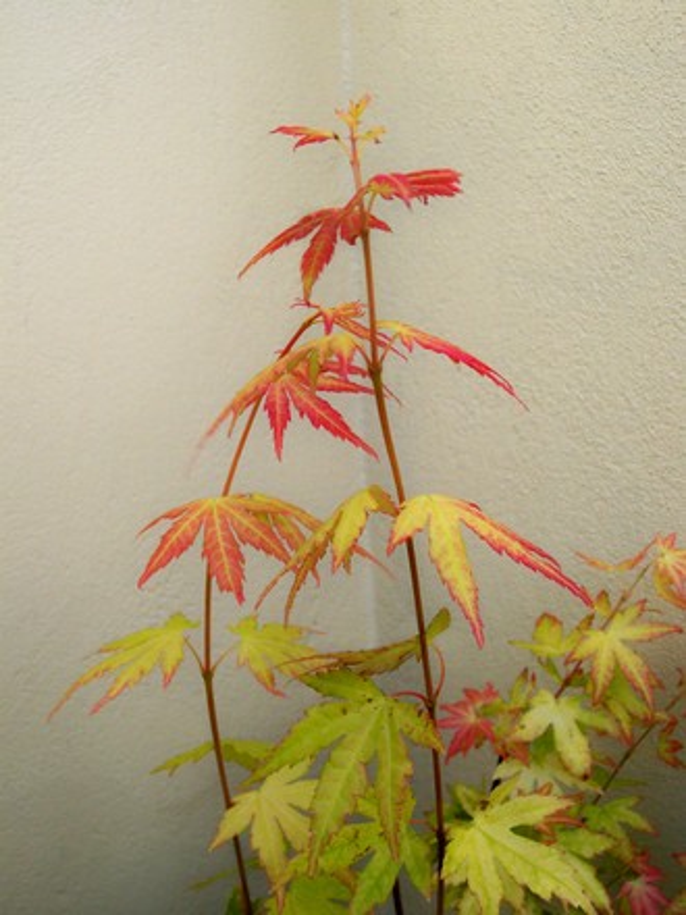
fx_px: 1189
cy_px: 458
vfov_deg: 42.1
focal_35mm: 45
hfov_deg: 32.2
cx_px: 343
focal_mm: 7.6
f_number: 3
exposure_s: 1/179
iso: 80
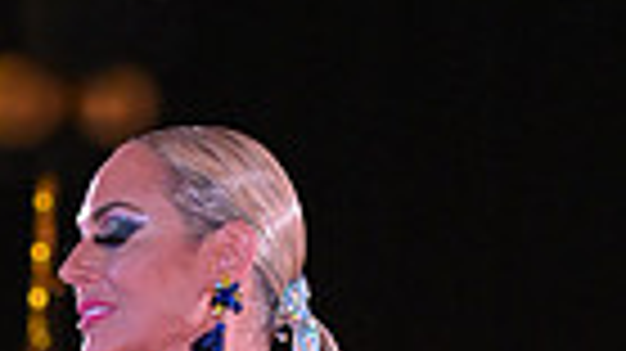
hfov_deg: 3.8
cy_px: 972
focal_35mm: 567
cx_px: -119
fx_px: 9406
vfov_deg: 2.1
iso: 3200
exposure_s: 1/400
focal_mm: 130
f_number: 5
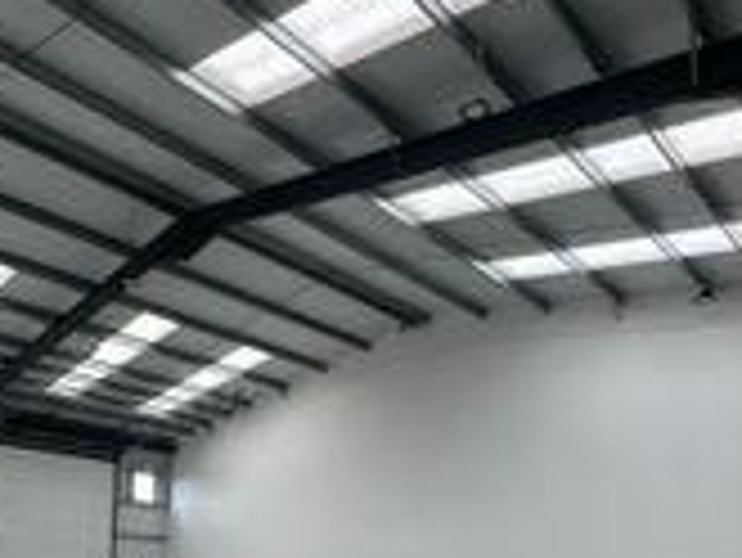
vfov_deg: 38.7
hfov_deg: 53.0
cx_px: 256
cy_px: 508
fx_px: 729
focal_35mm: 34
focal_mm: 2.22
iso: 64
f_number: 2.2
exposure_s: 1/99
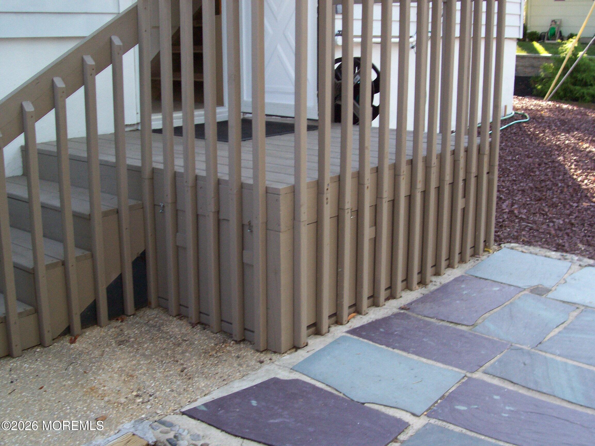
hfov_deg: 44.8
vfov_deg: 34.3
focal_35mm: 42
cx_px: 298
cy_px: 223
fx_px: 722
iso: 140
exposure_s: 1/120
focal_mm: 7
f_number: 2.9
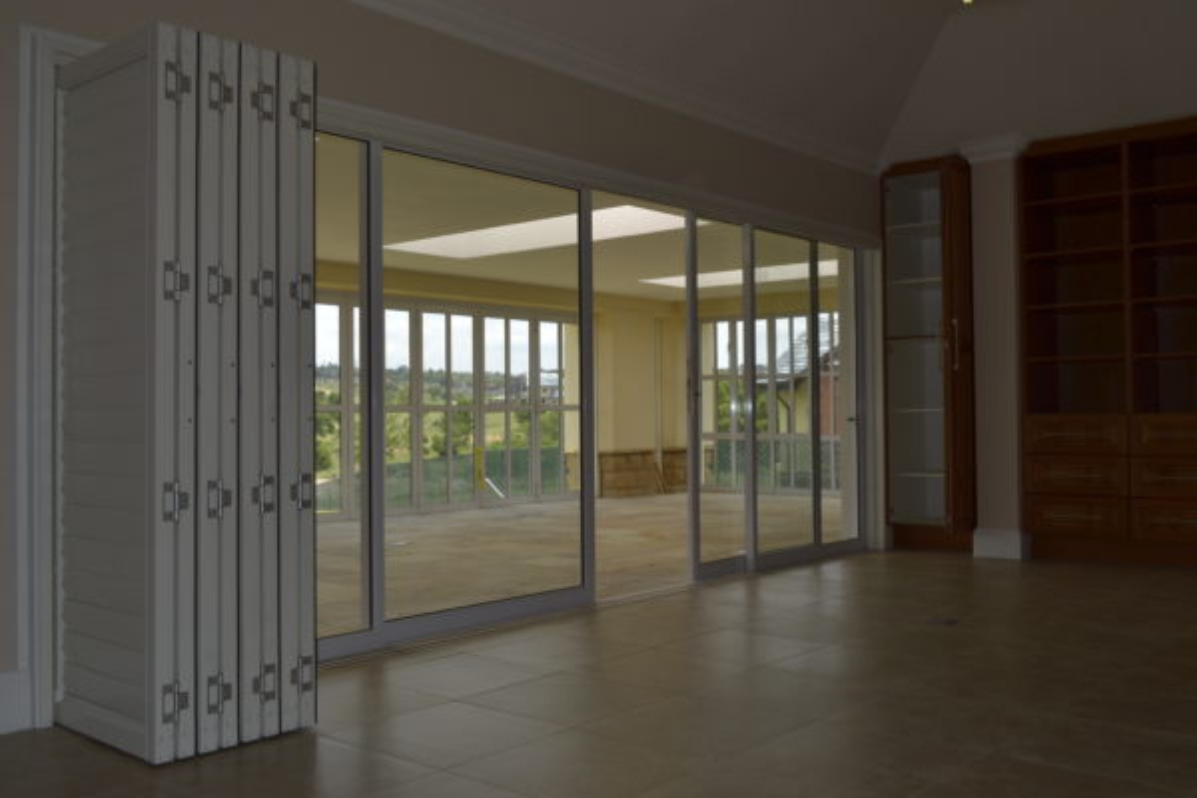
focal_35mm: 33
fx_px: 1097
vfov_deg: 40.0
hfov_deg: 57.2
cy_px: 399
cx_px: 598
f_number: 11
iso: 100
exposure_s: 1/80
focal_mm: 22
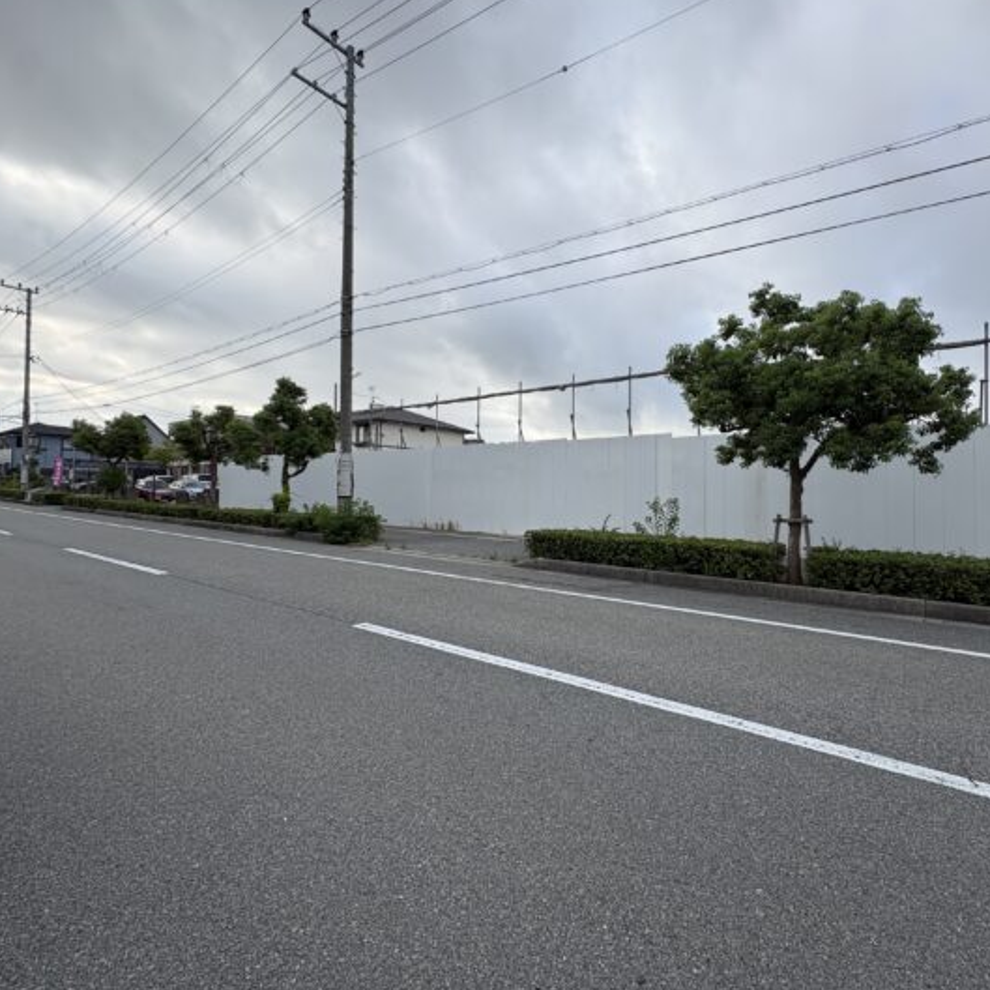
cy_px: 486
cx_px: 574
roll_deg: -0.2
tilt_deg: +0.8
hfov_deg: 83.3
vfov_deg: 84.0
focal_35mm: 17
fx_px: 550
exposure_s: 1/763
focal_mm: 2.22
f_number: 2.2
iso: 40
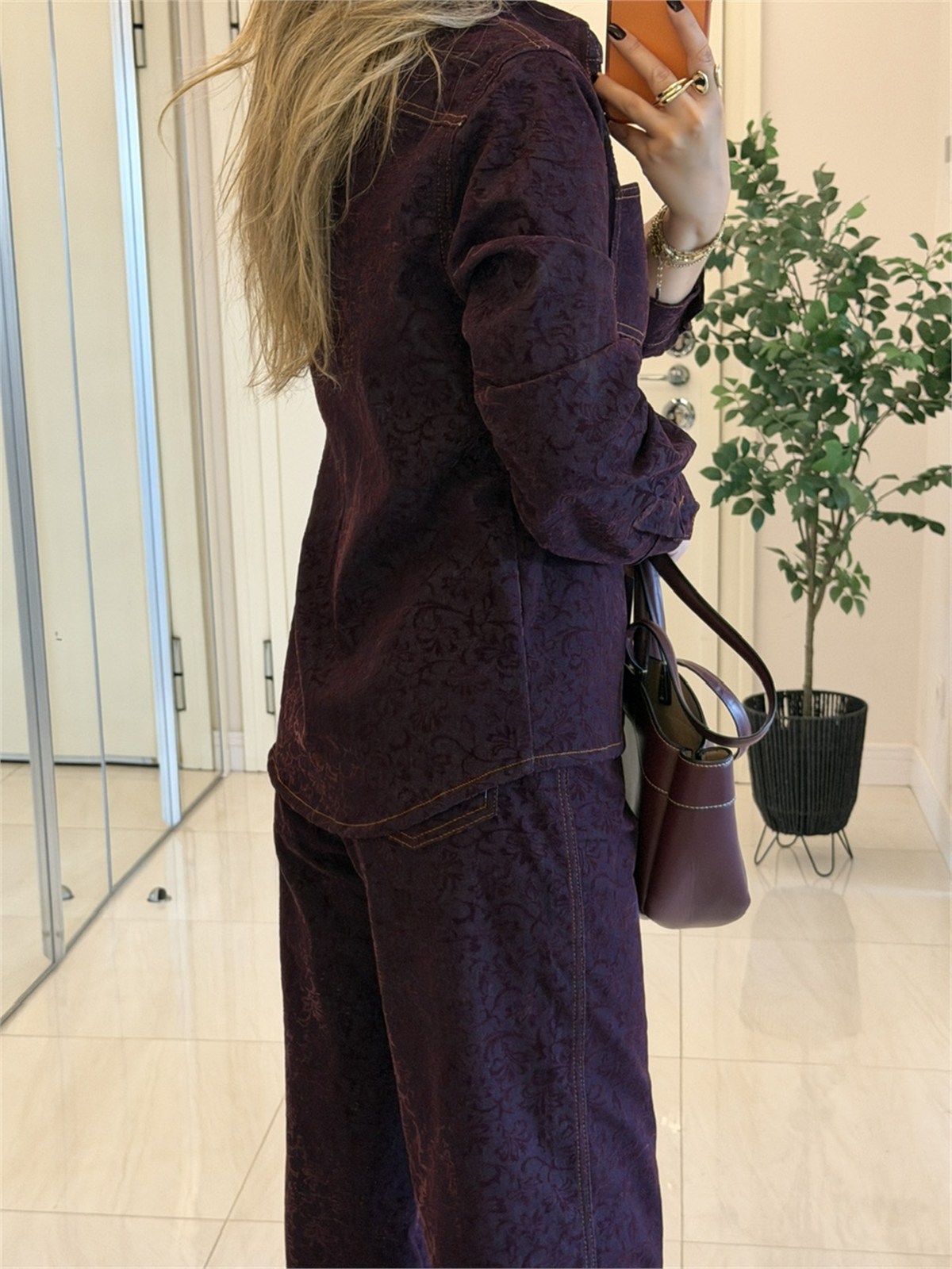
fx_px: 1760
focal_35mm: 48
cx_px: 476
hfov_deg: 30.3
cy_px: 634
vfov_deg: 39.7
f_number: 1.78
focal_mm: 6.76
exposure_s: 1/33
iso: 250
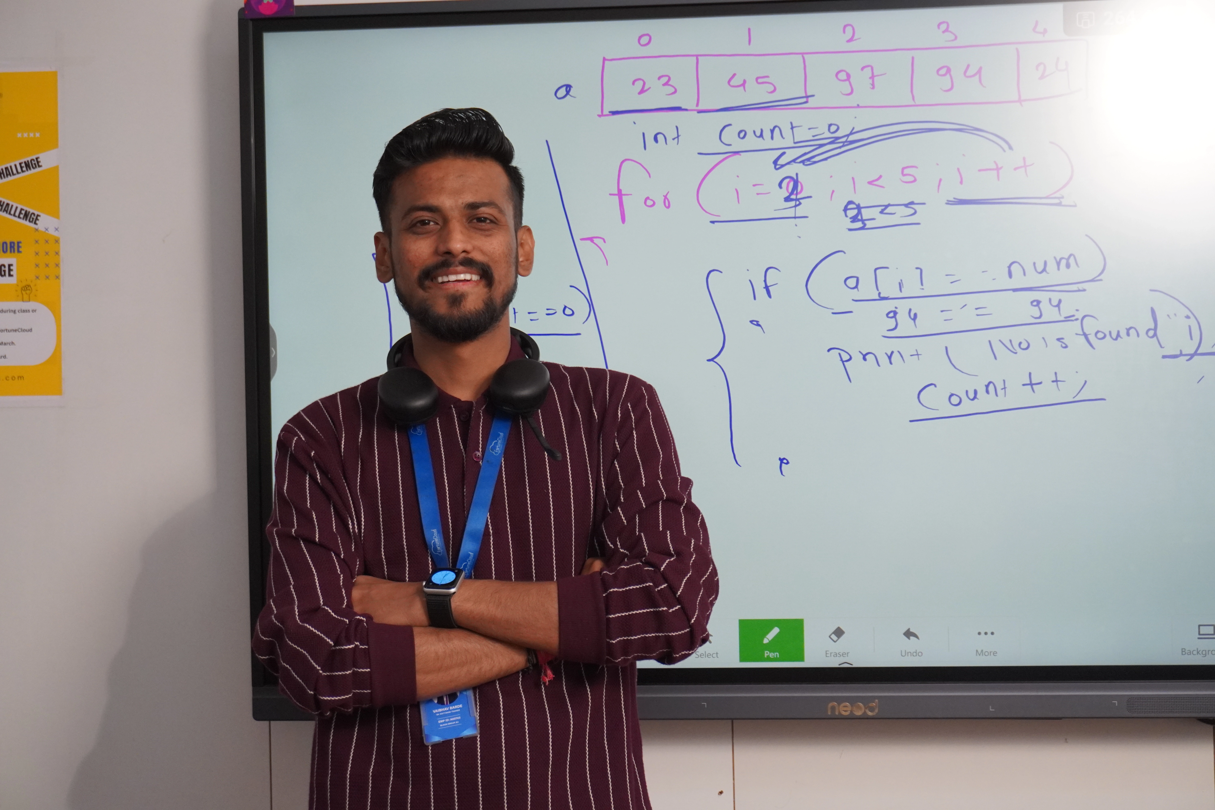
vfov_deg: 23.8
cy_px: 405
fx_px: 1924
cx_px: 608
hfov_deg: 35.1
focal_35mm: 57
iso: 2000
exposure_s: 1/160
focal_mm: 38
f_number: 5.6
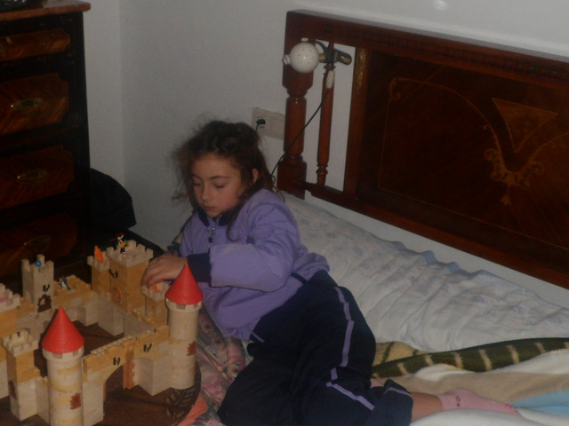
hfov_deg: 41.8
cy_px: 236
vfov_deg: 32.2
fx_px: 740
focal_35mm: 45
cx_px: 218
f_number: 3.3
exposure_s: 1/45
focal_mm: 4.9
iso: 100
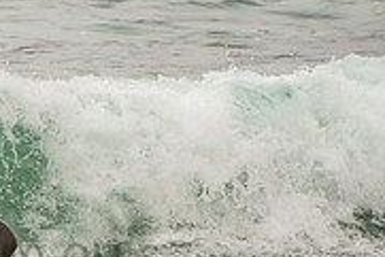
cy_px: 235
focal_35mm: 1918
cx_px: -104
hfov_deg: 1.1
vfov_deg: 0.7
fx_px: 20528
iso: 360
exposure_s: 1/1250
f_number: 5.6
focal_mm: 400
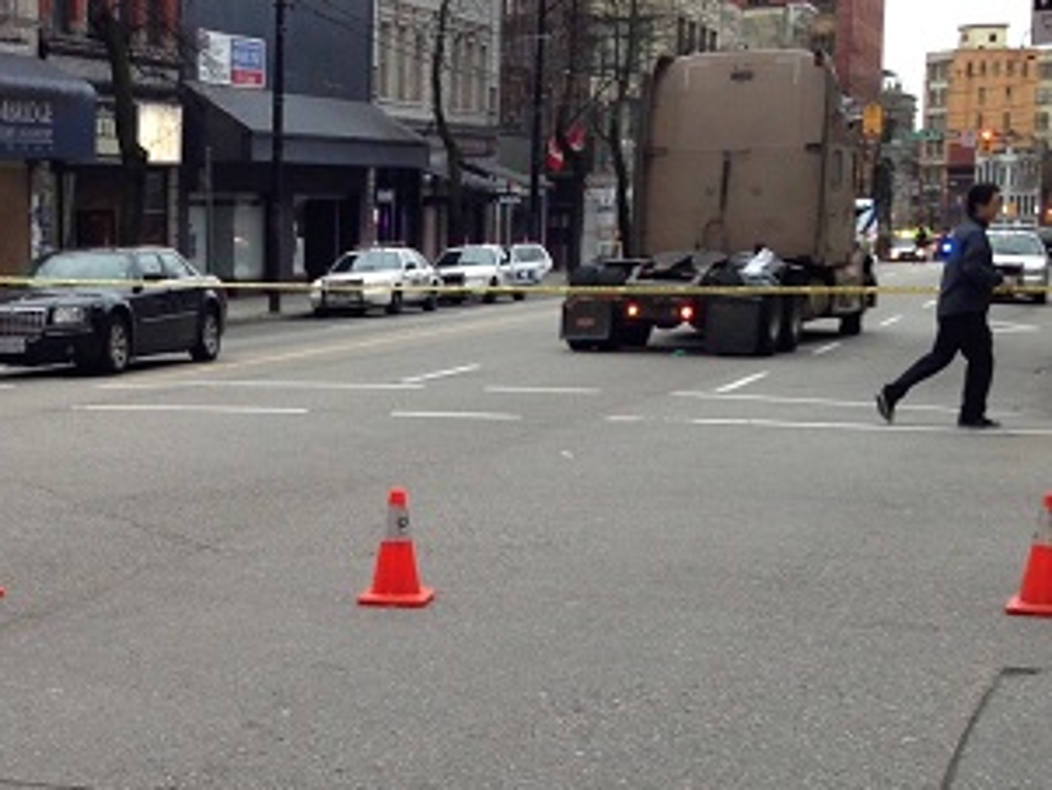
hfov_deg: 23.7
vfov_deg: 18.6
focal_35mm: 79
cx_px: 24
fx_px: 2402
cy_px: 580
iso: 64
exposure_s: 1/60
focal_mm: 4.12
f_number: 2.4
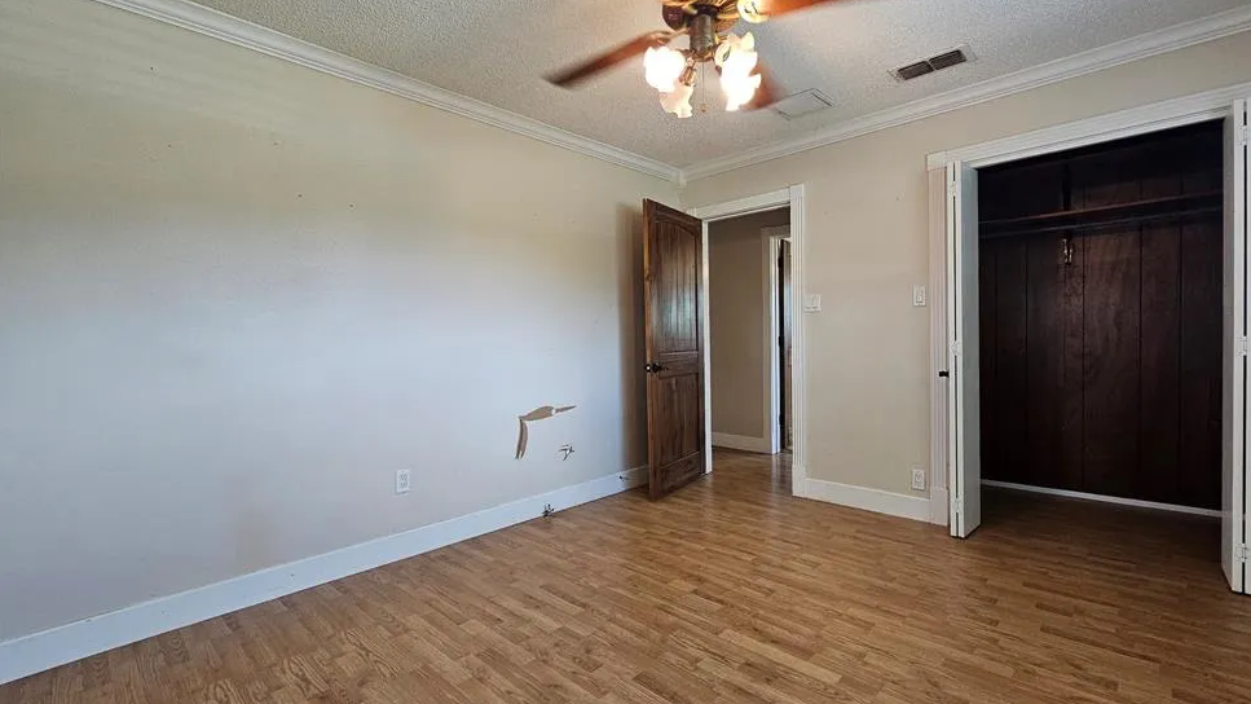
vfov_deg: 70.5
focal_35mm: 15
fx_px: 498
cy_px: 347
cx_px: 657
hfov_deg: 102.9
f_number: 2.2
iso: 200
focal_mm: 2.2
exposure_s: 1/60
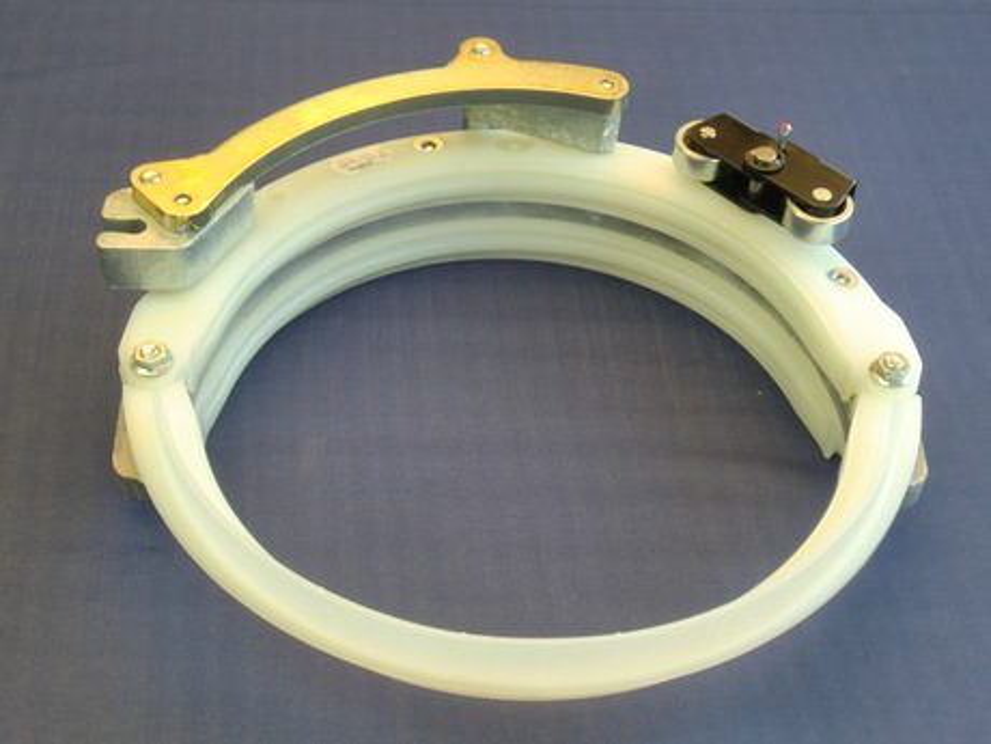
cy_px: 372
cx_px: 496
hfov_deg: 36.8
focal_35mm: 52
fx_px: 1489
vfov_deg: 28.0
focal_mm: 9.3
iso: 250
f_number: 3.7
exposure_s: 1/60
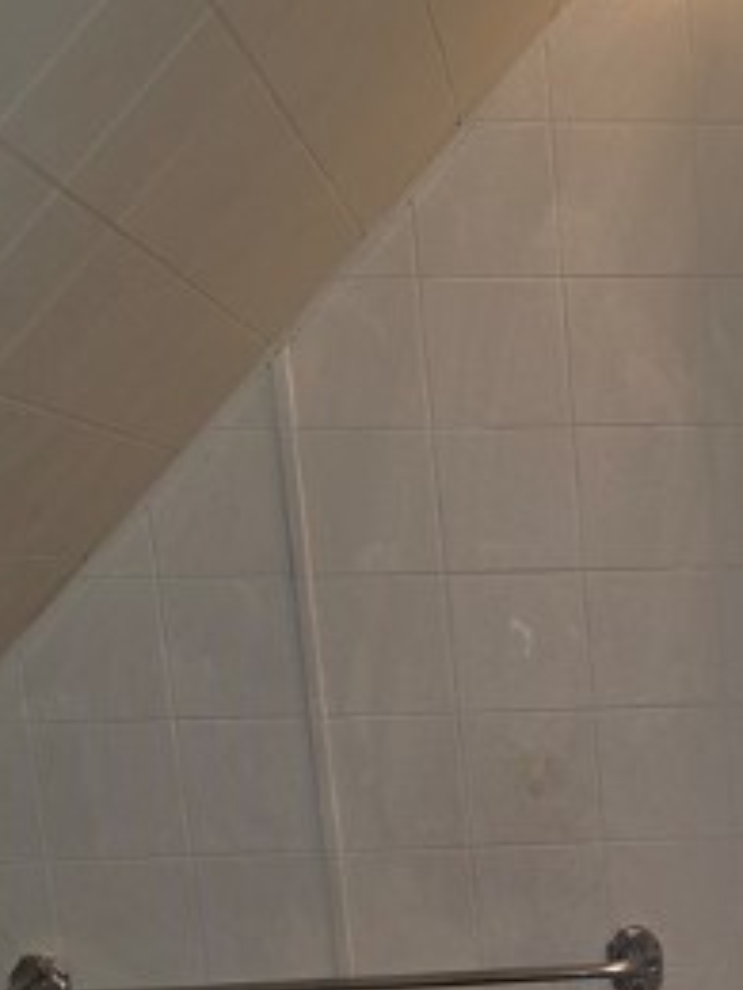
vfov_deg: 26.1
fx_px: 1946
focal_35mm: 68
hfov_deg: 20.0
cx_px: 941
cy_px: 1119
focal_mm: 6.5
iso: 200
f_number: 1.4
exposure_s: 1/46.9
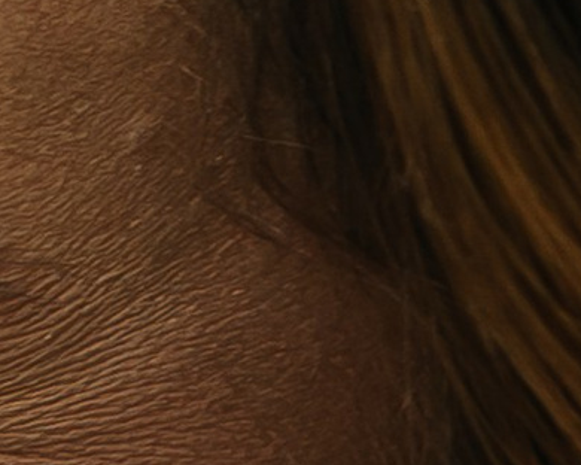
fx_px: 7153
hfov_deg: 4.6
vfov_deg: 3.7
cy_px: -221
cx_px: -667
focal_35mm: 416
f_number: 2.8
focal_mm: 30
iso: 100
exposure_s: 1/160
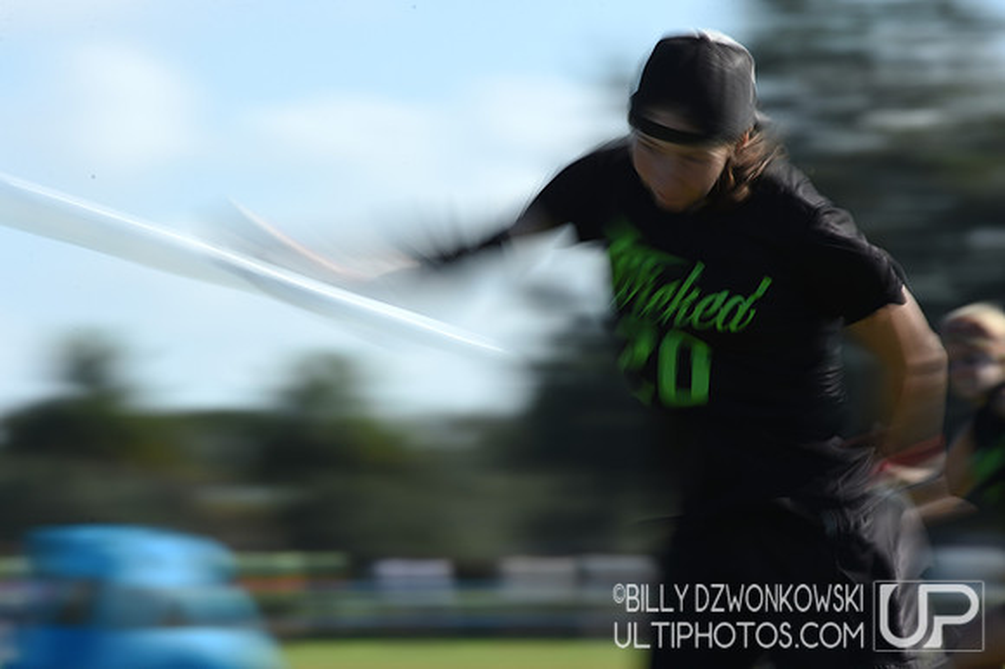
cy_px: 334
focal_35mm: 400
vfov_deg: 3.4
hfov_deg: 5.2
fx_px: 11160
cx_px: 502
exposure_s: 1/30
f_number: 22
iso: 50
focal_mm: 400
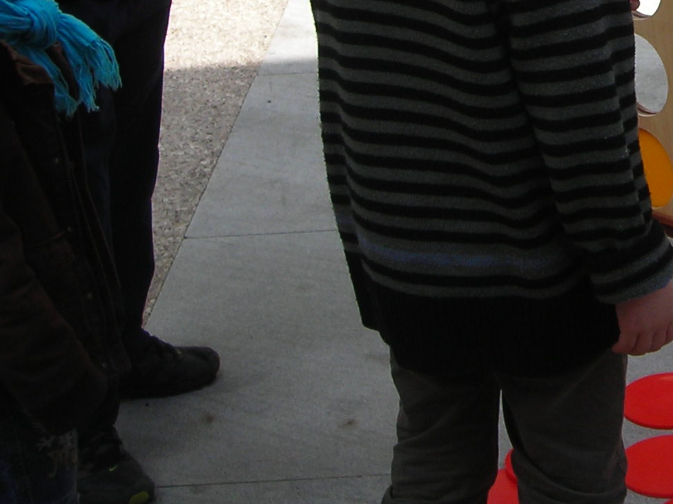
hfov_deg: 18.5
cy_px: -154
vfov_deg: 14.1
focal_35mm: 101
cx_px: 785
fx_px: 1963
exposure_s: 1/240
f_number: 3.2
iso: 50
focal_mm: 6.3
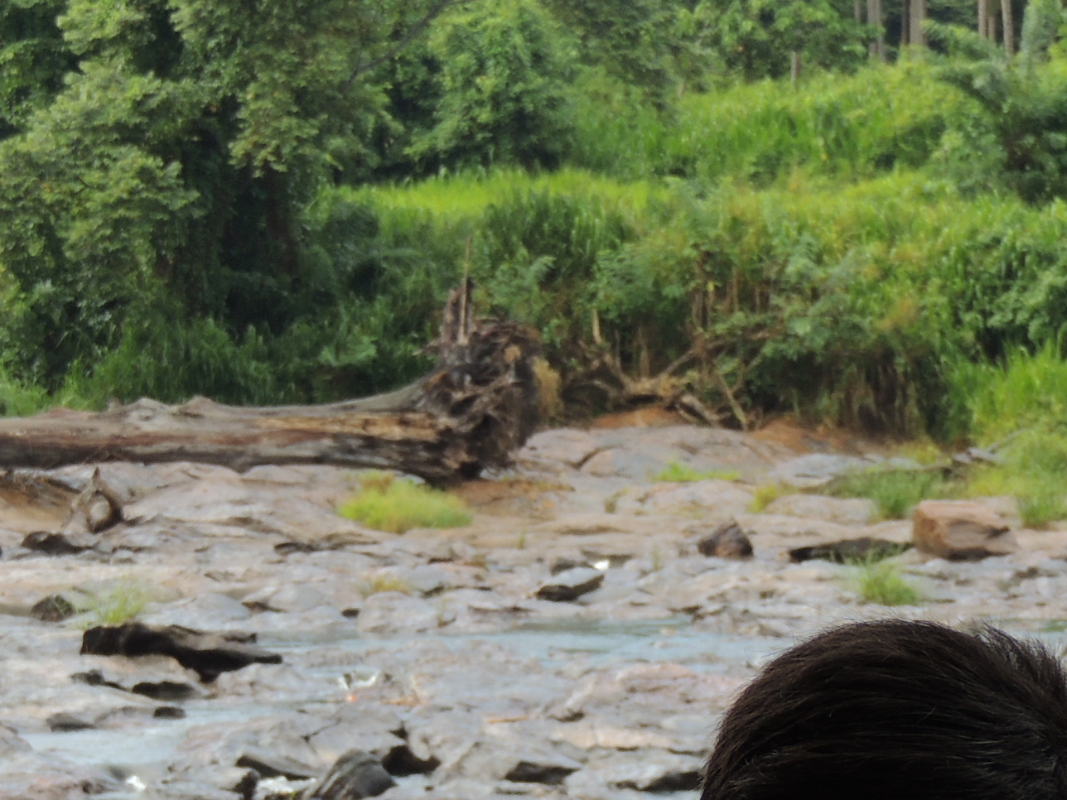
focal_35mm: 228
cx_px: 640
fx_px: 7028
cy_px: 958
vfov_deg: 6.5
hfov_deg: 8.7
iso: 100
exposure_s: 1/160
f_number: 4.1
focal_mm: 16
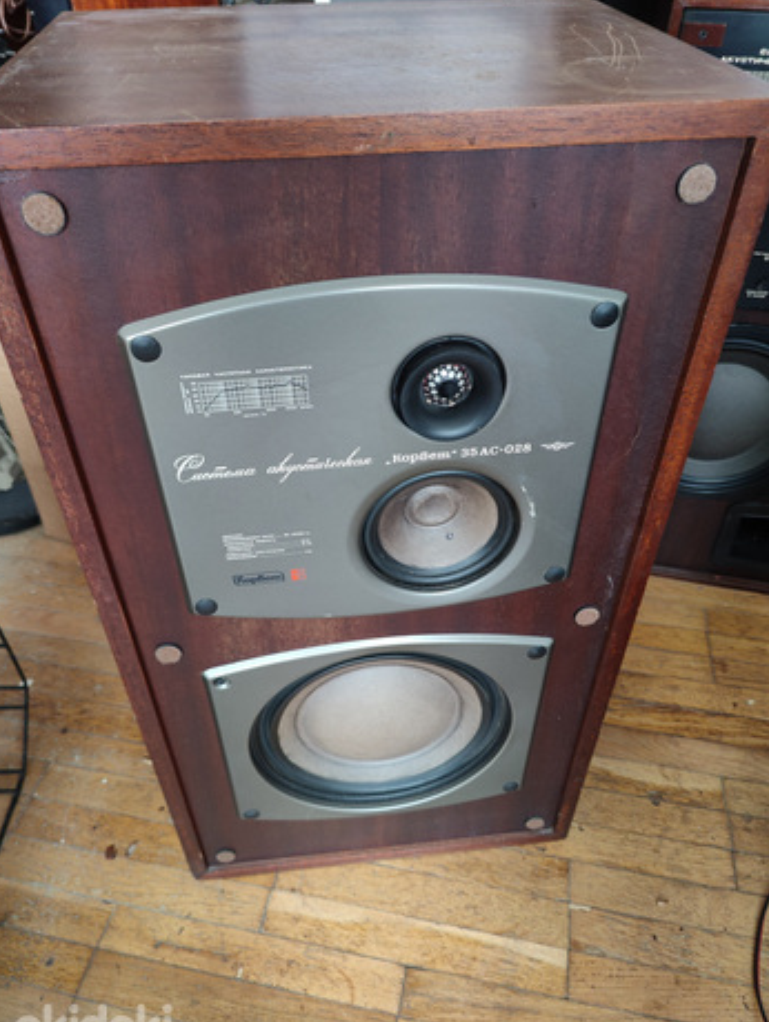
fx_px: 739
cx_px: 369
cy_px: 547
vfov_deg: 69.3
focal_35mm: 25
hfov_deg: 55.0
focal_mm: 6.06
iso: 800
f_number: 1.8
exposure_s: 1/20
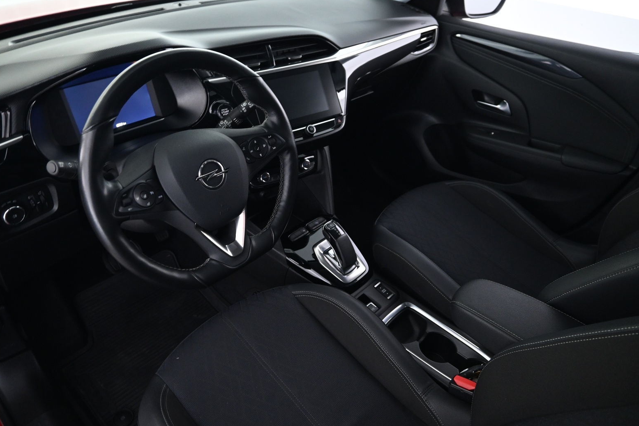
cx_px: 308
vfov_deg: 51.3
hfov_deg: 71.5
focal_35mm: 25
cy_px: 216
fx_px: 444
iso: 1600
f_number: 3.5
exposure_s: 1/10
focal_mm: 16
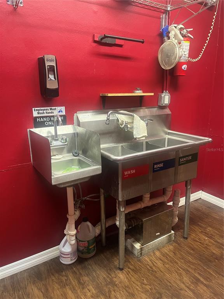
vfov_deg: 67.3
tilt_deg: -16.3
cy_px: 150
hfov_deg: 53.1
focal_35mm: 26
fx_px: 224
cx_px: 112
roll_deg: +0.3
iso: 400
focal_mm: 5.1
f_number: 1.6
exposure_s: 1/60
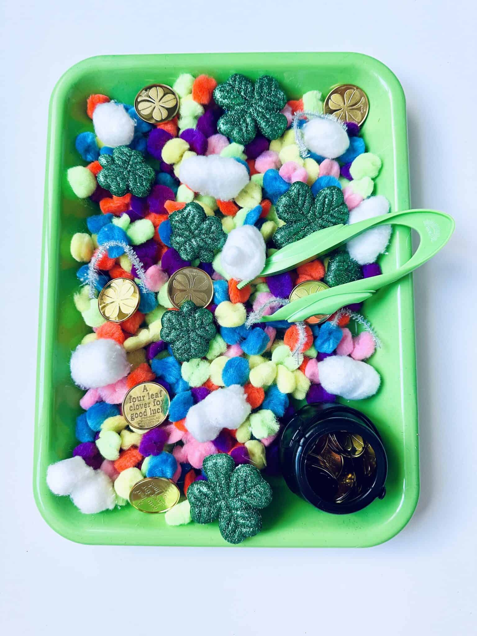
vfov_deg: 71.6
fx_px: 441
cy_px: 318
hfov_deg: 56.8
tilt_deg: -83.5
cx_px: 238
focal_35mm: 24
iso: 250
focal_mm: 6.86
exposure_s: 1/70
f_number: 1.78
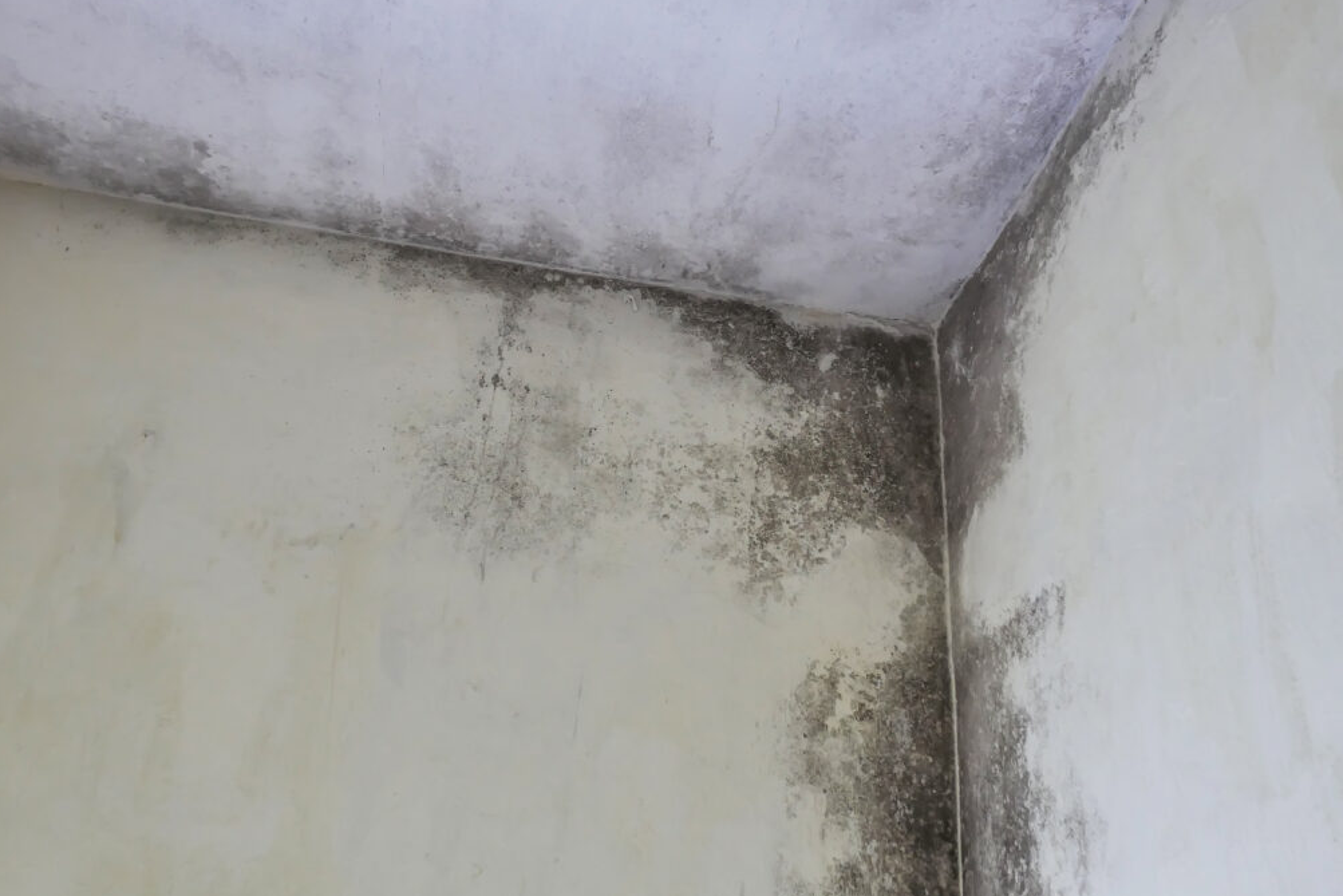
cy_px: 444
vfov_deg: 38.9
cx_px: 659
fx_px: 1268
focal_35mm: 34
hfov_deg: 55.8
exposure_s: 1/250
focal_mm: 16
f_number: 2.2
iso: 800
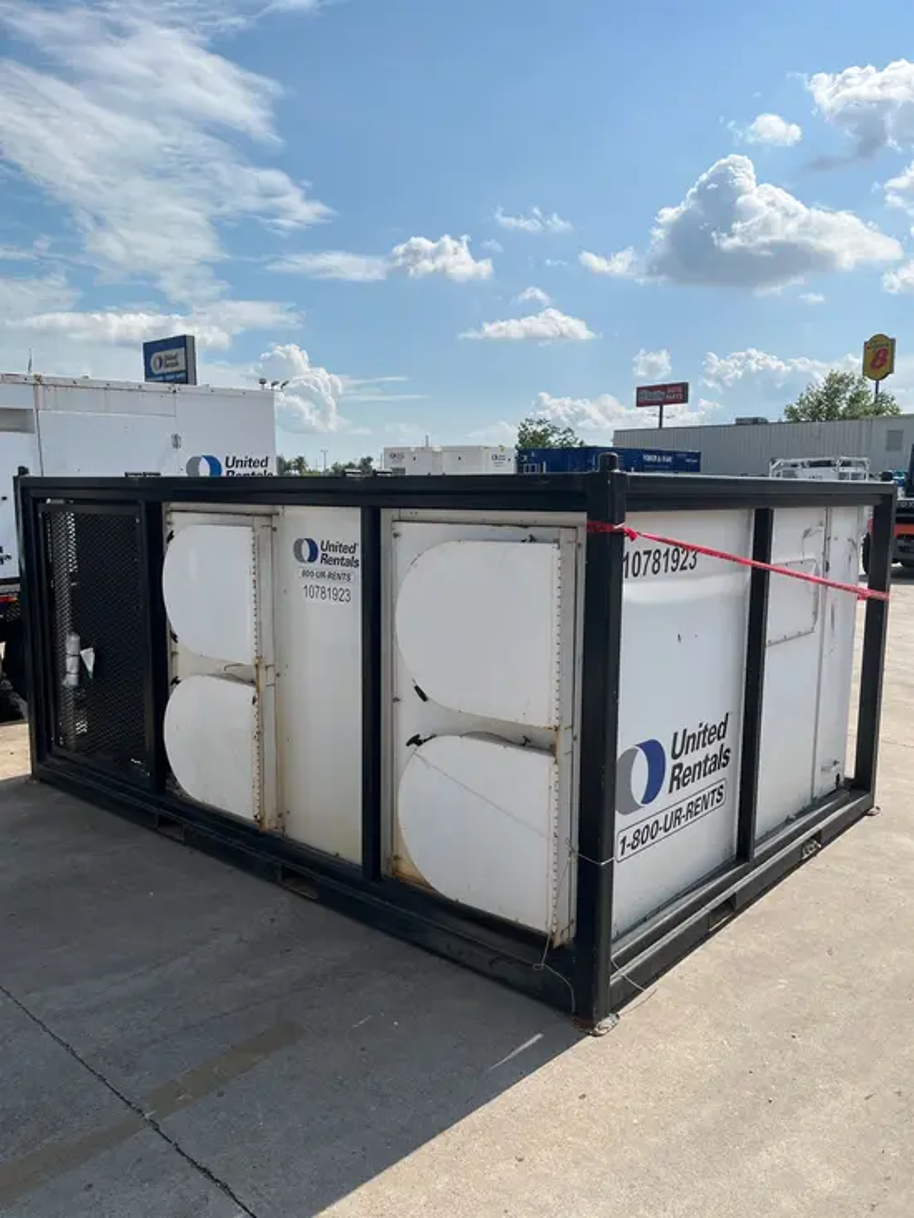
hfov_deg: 53.1
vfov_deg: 67.3
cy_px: 609
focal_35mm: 26
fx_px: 915
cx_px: 457
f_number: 1.6
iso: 50
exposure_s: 1/6173
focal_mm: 5.1
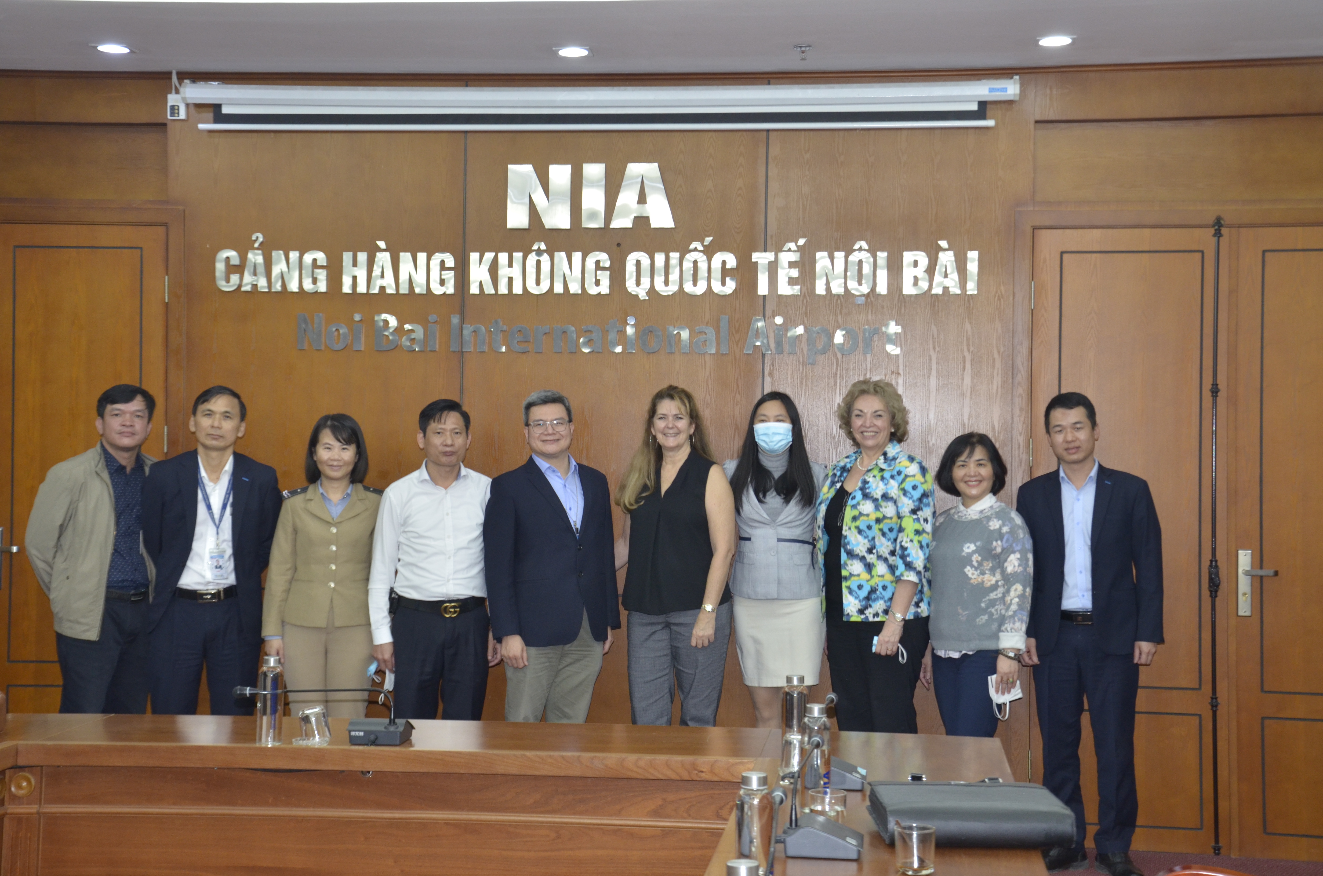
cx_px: 662
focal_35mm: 52
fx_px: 1925
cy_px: 438
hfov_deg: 37.9
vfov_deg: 25.6
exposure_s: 1/30
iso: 800
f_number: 4.5
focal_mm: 35
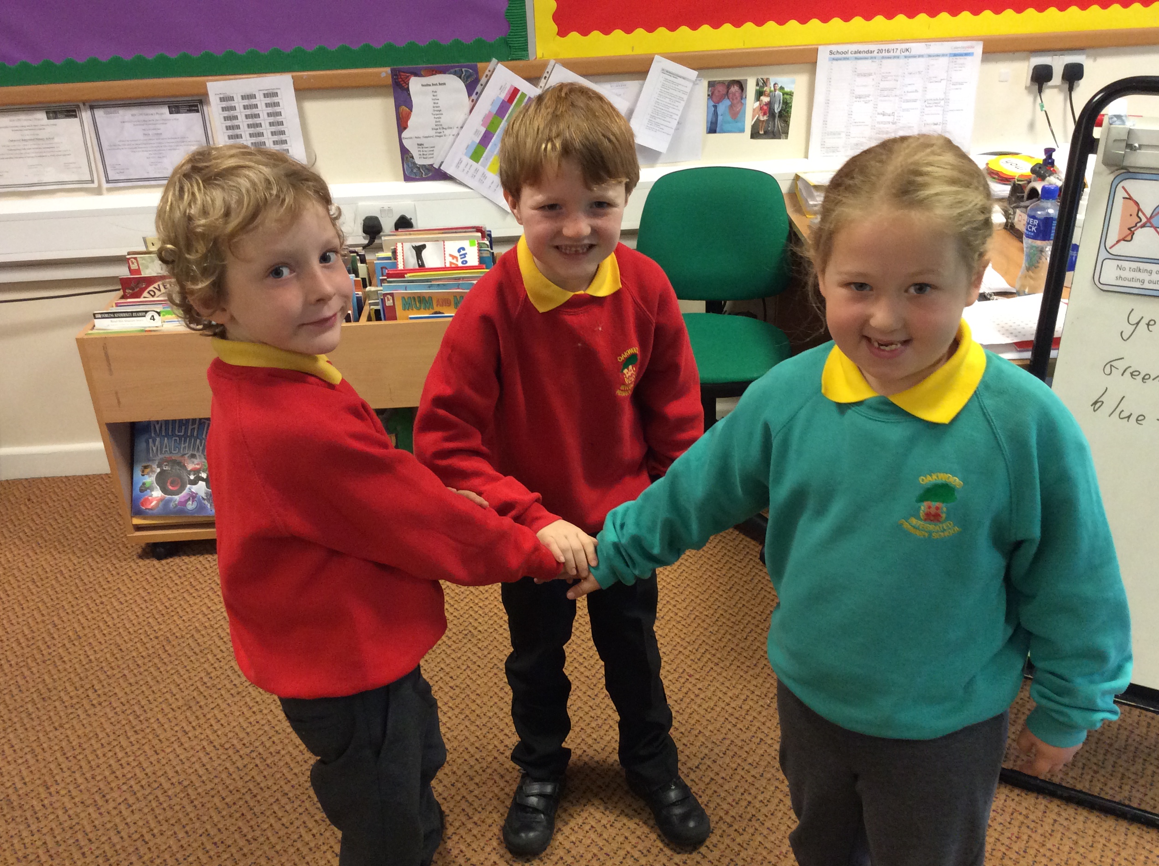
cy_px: 446
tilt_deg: -27.4
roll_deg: +3.3
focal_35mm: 33
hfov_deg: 55.4
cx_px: 572
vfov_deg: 42.8
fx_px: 1103
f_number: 2.4
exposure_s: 1/25
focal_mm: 3.3
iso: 125
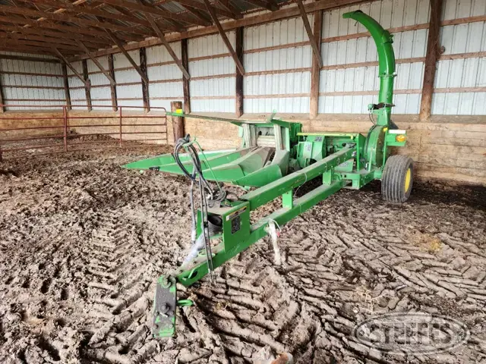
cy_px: 182
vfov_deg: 58.9
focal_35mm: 23
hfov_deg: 73.9
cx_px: 243
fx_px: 323
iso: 160
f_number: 1.8
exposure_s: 1/180
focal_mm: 6.4
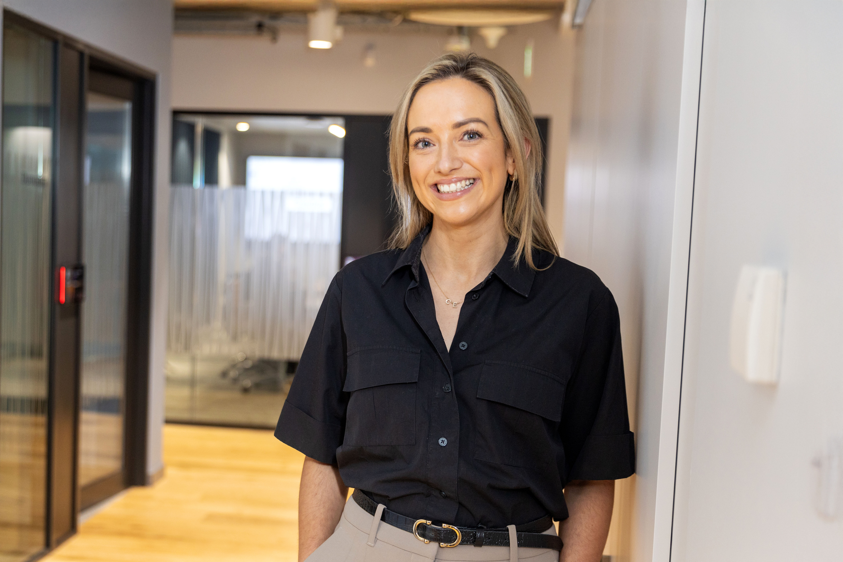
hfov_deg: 39.6
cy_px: 281
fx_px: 1171
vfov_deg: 27.0
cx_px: 422
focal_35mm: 50
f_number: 1.4
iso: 100
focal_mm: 50
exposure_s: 1/180
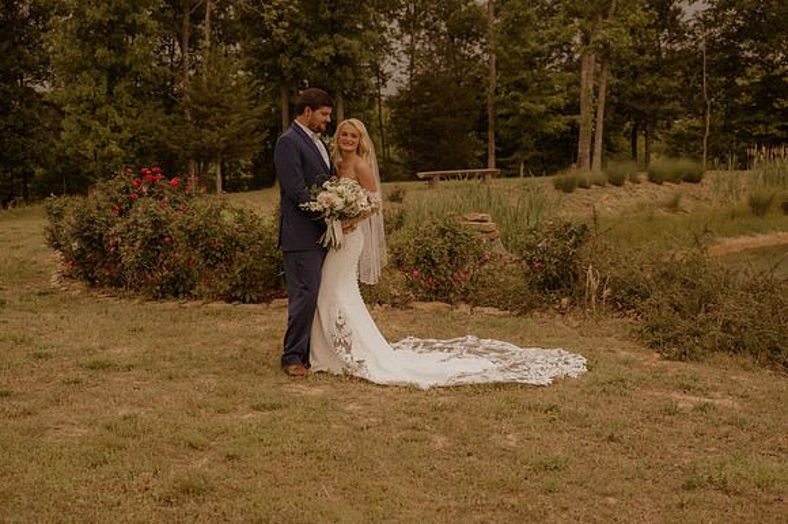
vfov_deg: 26.5
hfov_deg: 38.9
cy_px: 262
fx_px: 1116
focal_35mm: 51
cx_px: 394
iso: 1000
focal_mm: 34.5
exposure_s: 1/1250
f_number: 2.8
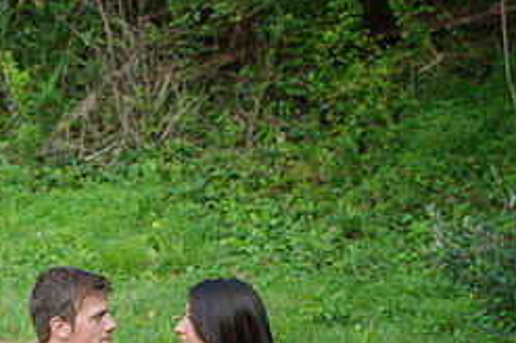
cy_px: 423
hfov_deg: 22.8
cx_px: 155
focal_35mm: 89
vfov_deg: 14.8
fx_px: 1274
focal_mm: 35
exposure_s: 1/500
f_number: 3.2
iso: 250
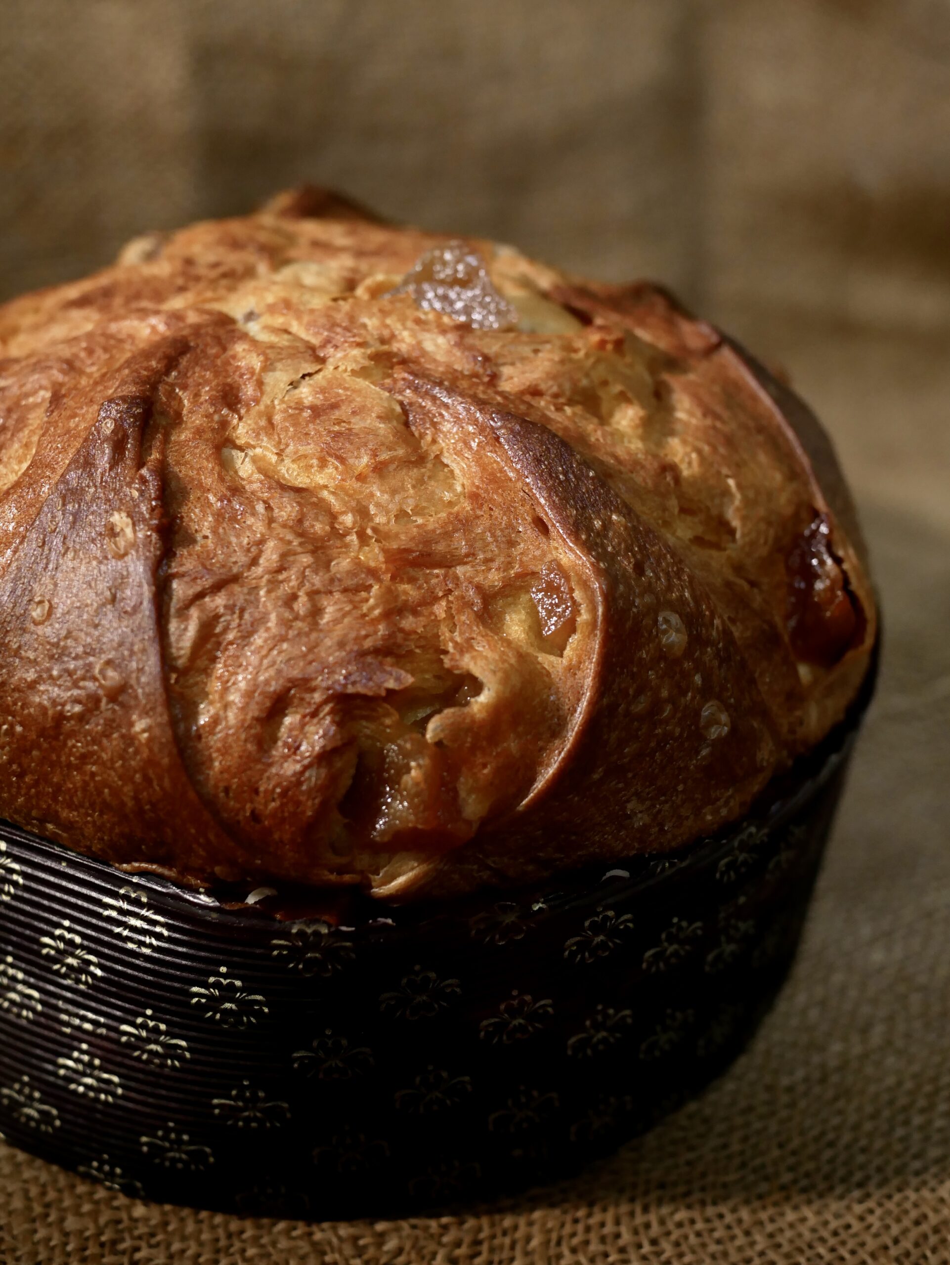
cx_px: 475
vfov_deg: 46.8
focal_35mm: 40
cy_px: 632
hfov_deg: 36.0
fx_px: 1463
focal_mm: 20
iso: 800
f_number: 2.8
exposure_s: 1/80
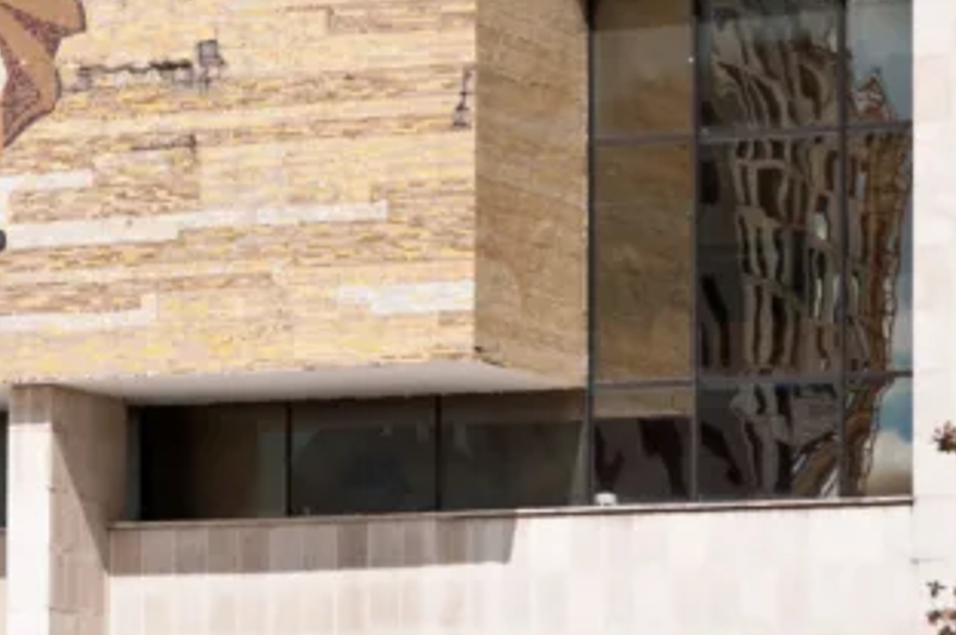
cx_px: -404
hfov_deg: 8.2
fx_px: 6523
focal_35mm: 246
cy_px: 163
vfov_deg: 5.6
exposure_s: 1/1000
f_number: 7.1
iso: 250
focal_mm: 50
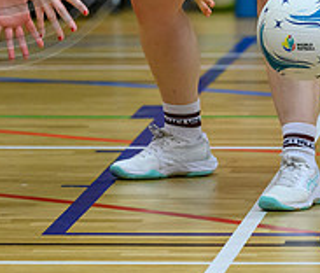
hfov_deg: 2.7
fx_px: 6715
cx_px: 122
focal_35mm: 691
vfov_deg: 2.3
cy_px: -97
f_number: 2.8
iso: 5000
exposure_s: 1/1000
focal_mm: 200
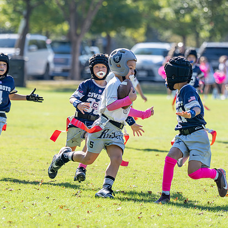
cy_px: 135
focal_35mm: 299
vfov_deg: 5.9
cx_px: 125
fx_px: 2228
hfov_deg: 5.9
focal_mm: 136
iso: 250
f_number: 2.8
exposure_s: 1/2500
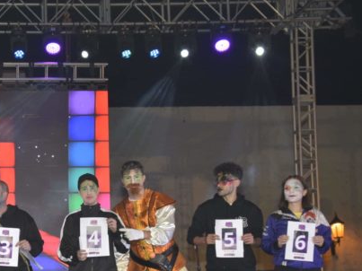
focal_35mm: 110
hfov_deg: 17.6
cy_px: 200
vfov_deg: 13.4
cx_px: 44
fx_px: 1150
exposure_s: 1/60
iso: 500
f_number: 7.1
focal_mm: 40
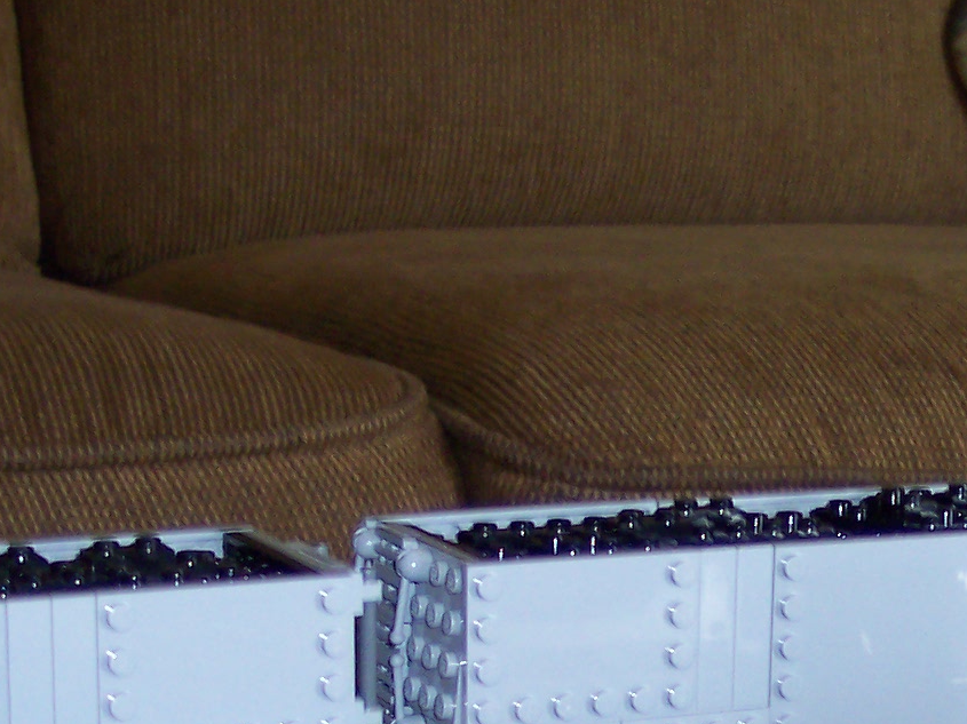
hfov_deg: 16.7
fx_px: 3239
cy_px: 956
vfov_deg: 12.4
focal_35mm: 116
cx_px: 903
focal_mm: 8
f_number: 2.8
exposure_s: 1/30
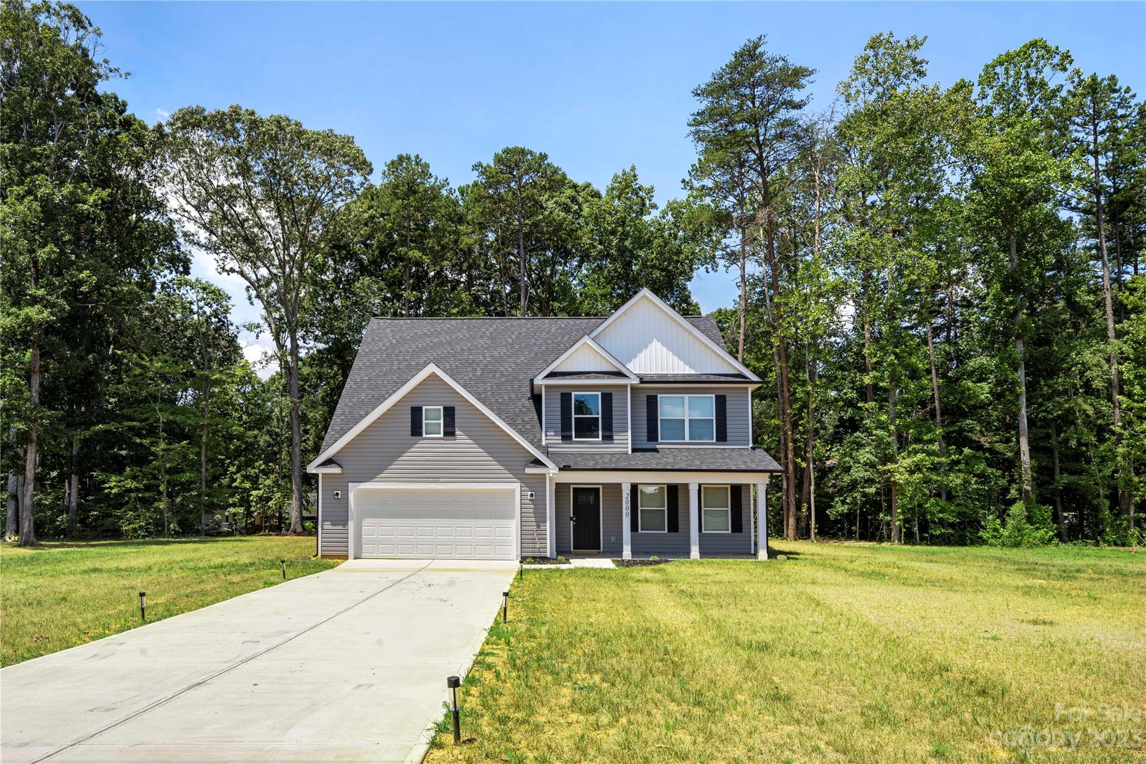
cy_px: 382
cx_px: 573
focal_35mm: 22
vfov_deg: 57.2
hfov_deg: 78.6
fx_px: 700
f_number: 10
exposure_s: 1/160
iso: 100
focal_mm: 22
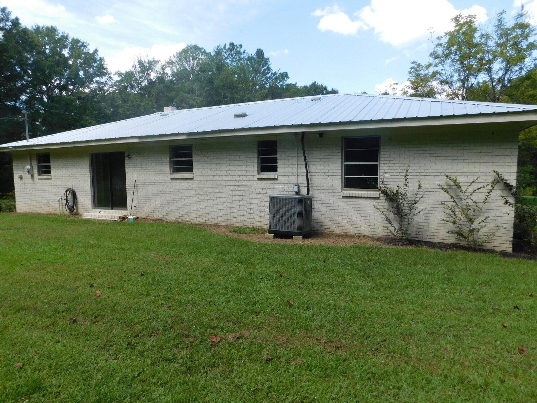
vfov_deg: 58.9
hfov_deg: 73.9
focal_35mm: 23
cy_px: 202
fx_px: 357
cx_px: 268
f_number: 3
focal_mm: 4
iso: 125
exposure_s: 1/800
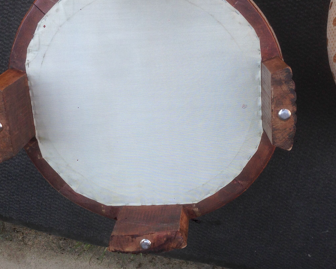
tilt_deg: -77.1
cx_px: 164
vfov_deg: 29.1
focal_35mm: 52
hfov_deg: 36.0
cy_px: 115
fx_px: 517
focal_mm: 4.12
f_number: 2.4
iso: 50
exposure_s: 1/299
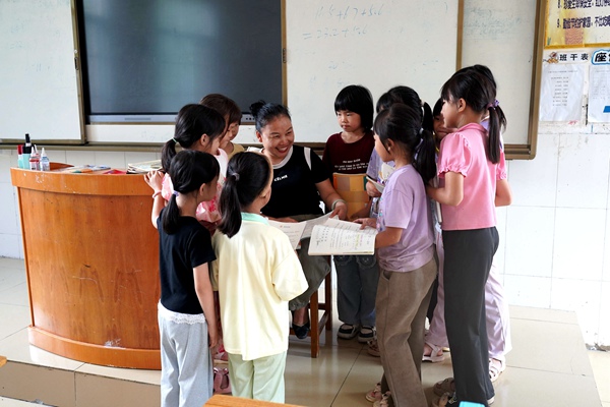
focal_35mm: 35
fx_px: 593
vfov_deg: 37.9
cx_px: 305
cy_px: 204
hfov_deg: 54.4
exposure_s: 1/160
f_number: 4
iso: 1600
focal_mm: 35
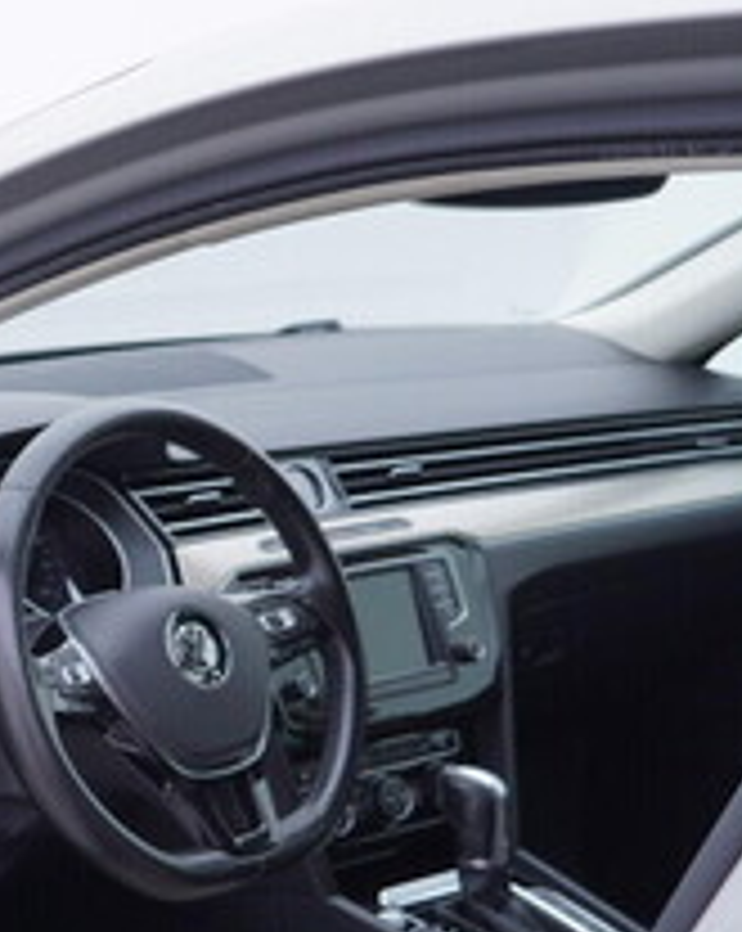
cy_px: 772
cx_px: -477
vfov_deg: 21.0
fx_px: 2476
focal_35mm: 90
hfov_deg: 15.3
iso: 125
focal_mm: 24
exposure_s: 1/50
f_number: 3.2
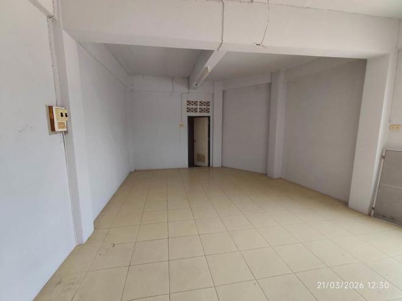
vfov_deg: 78.1
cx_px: 201
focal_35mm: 16
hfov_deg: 94.5
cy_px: 150
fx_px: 186
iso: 110
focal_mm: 1.67
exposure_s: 1/33.3
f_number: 2.2
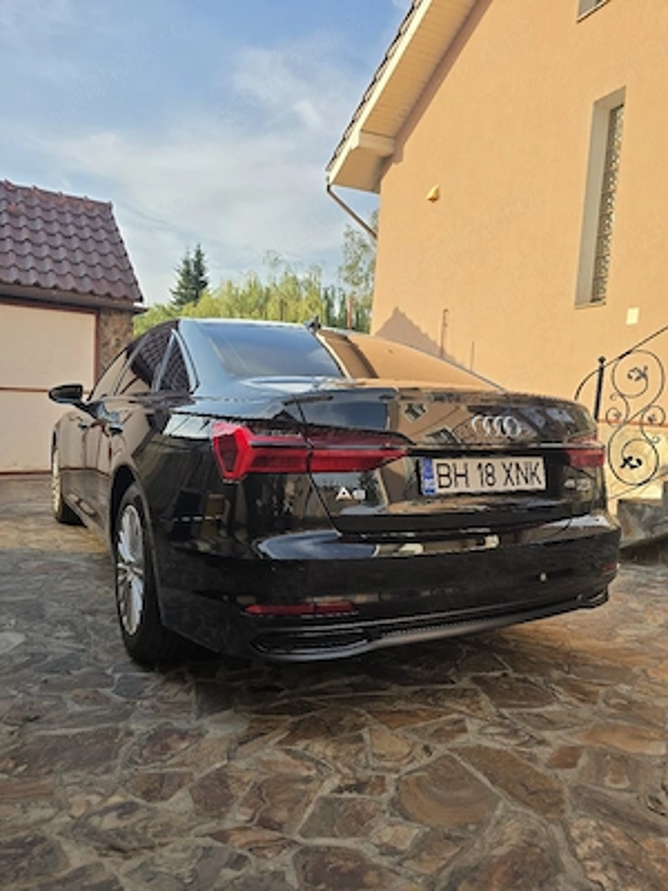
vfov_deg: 73.9
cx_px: 334
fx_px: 592
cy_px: 446
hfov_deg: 58.9
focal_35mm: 23
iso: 12
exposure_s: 1/385
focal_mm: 6.3
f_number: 1.7
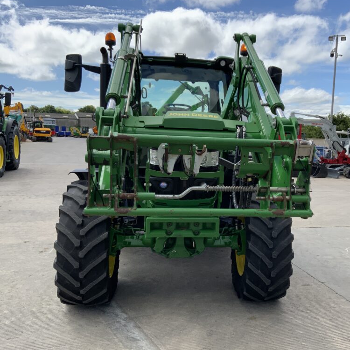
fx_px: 400
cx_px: 224
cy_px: 173
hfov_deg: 46.7
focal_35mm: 35
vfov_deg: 47.2
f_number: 1.8
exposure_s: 1/1786
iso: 16
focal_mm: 3
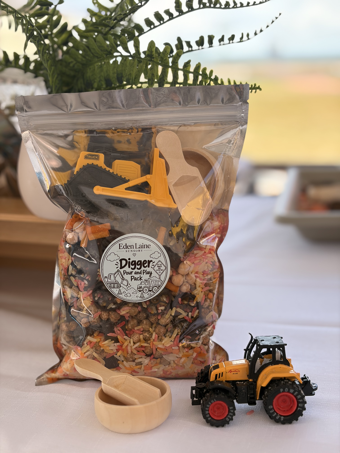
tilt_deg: -11.9
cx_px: 170
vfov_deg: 36.8
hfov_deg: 28.0
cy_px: 226
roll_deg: +1.6
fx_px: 681
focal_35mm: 52
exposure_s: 1/801
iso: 50
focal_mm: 5.96
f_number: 1.6
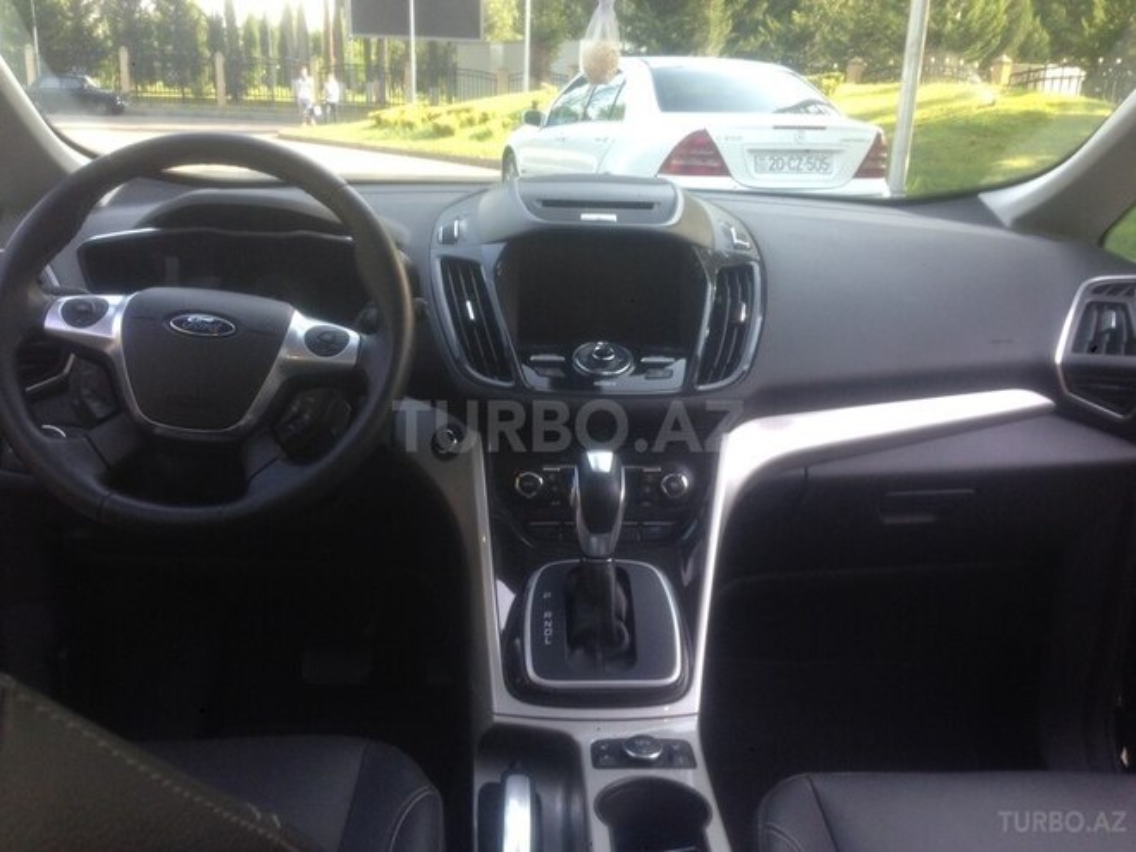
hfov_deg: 55.4
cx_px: 568
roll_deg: +1.0
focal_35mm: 33
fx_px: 1083
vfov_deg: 42.9
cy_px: 426
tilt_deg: -13.1
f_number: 2.4
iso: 80
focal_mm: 4.12
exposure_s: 1/120
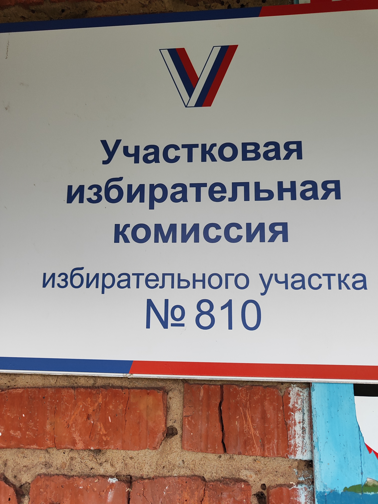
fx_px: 335
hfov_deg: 58.9
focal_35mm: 23
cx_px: 189
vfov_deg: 73.9
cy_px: 252
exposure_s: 1/100
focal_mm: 5.59
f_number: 1.88
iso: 205
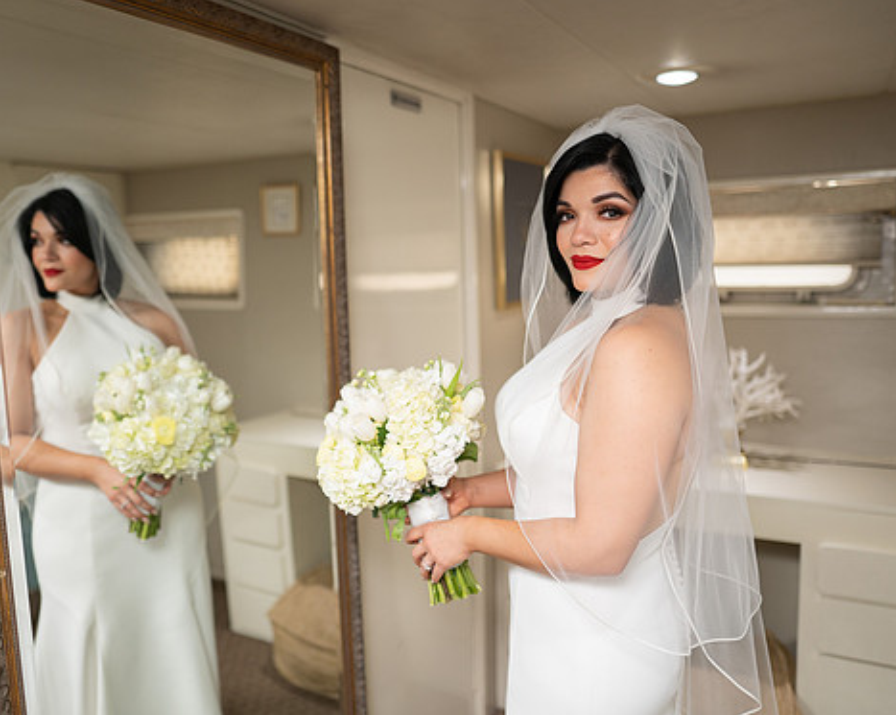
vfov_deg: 51.5
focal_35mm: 28
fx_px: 742
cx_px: 386
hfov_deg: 62.0
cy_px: 352
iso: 250
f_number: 1.4
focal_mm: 24
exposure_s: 1/1000
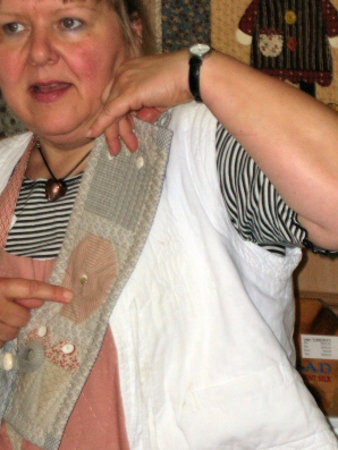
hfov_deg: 9.6
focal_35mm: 154
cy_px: 228
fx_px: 2004
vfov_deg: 12.8
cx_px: 119
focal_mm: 17.1
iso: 88
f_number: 4.9
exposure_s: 1/60.1
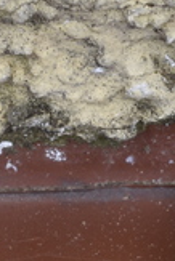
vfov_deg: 8.7
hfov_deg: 5.8
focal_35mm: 235
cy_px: 317
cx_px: 225
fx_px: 1710
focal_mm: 40
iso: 100
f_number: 25
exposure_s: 1/250
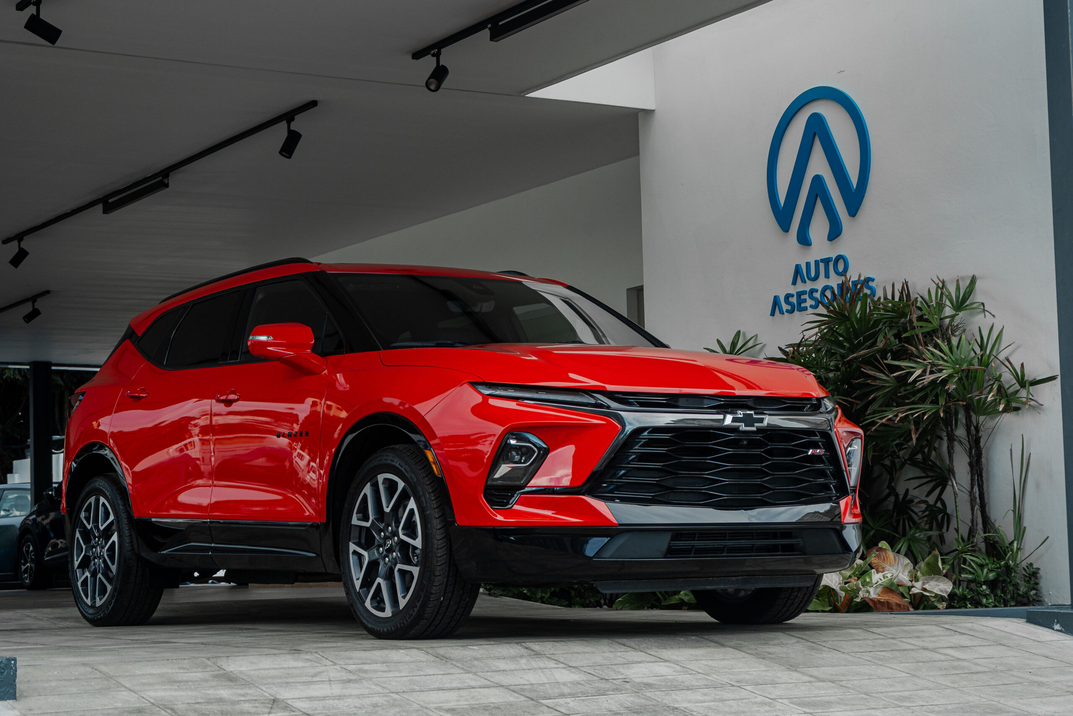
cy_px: 358
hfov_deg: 28.8
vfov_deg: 19.5
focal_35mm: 70
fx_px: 2086
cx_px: 536
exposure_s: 1/125
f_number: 7.1
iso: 250
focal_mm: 70
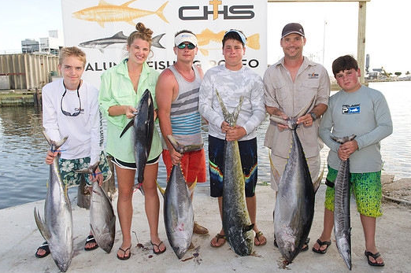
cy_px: 127
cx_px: 218
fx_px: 342
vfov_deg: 43.5
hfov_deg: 61.9
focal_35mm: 30
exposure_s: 1/200
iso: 400
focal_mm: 27
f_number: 8
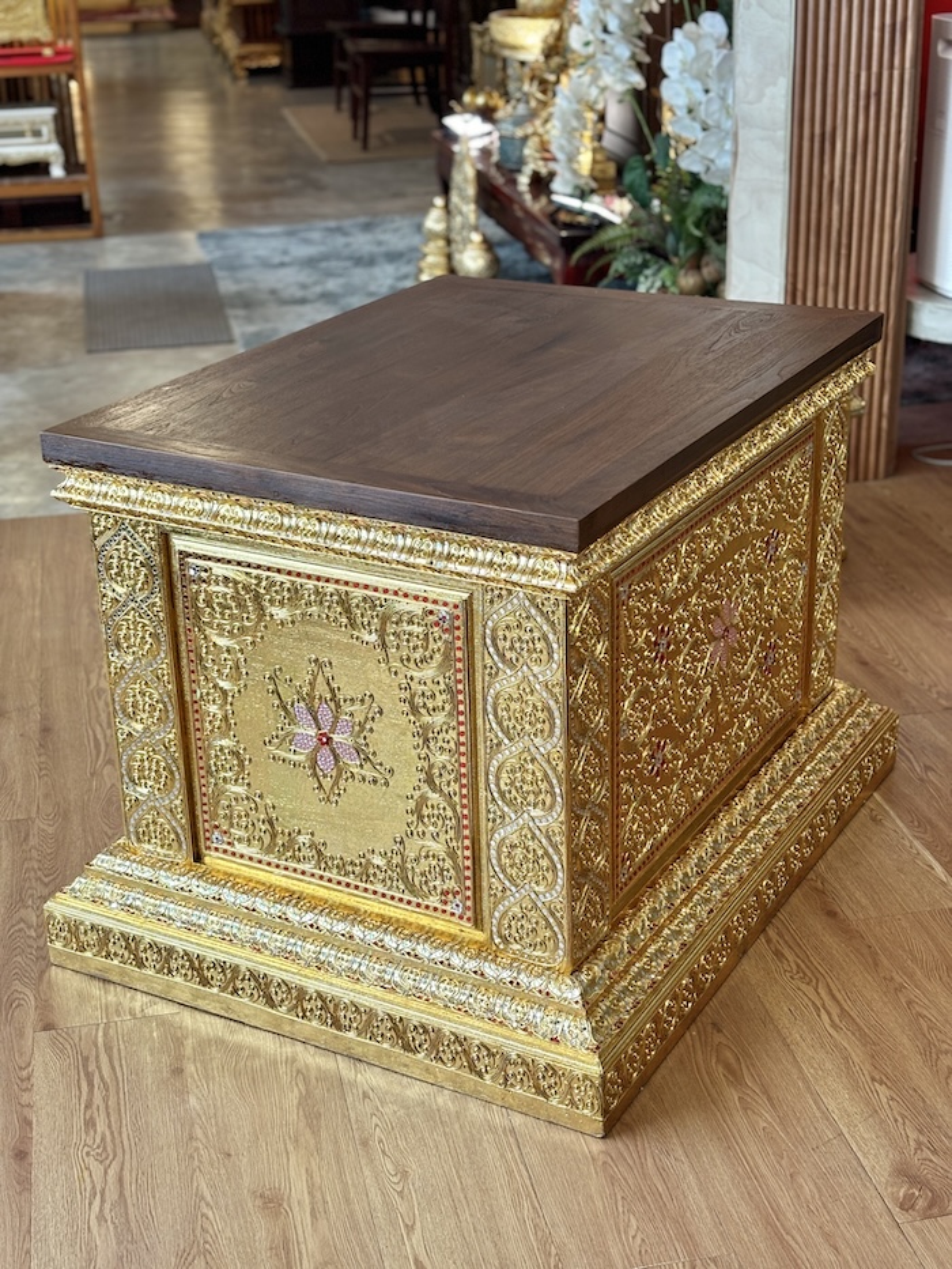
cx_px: 476
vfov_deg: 36.8
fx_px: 1906
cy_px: 634
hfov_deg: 28.0
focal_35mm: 52
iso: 100
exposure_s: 1/50
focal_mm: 5.96
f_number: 1.6
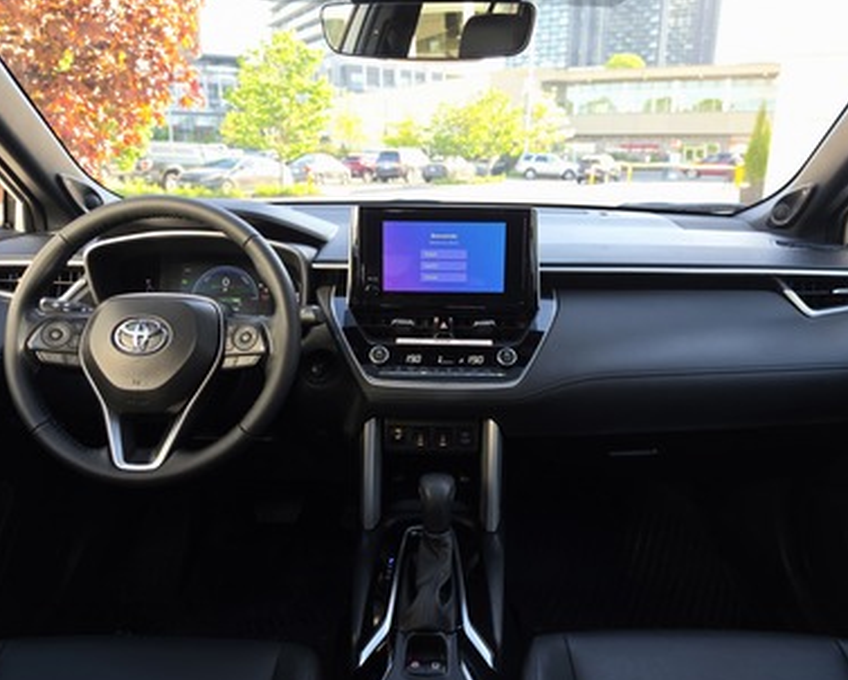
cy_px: 346
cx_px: 439
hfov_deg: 68.1
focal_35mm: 25
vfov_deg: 56.8
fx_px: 628
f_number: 1.4
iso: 12
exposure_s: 1/50
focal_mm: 6.5
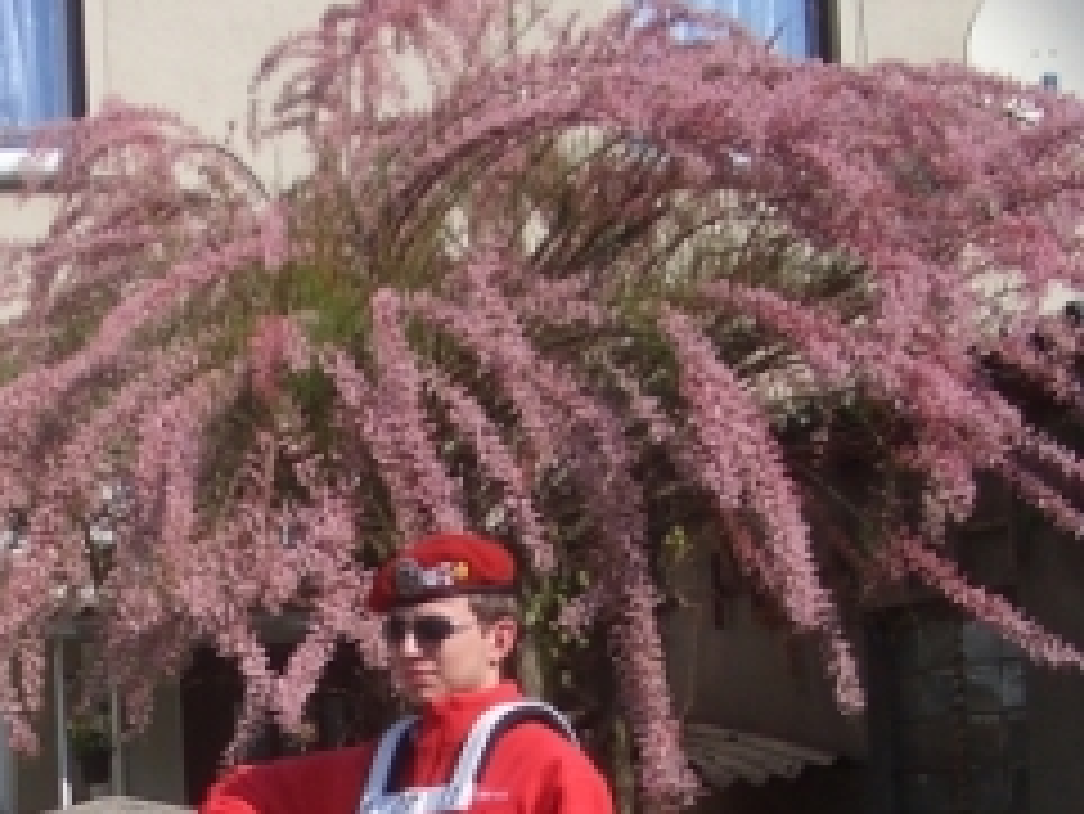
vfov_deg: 15.3
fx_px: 2914
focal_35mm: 93
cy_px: 998
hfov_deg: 20.6
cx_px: 72
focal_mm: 5.8
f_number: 4.3
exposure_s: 1/640
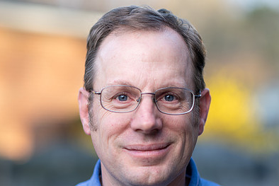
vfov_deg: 11.0
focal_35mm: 125
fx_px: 969
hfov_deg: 16.4
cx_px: 121
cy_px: 126
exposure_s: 1/200
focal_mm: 85
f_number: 2.2
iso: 64
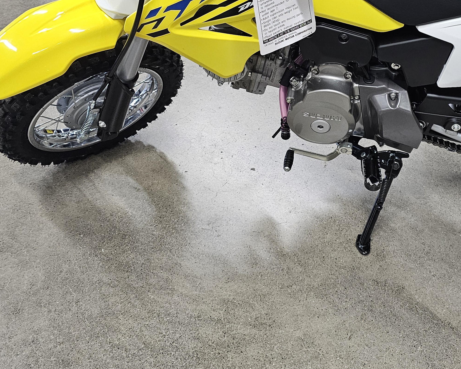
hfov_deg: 40.2
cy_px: 49
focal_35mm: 45
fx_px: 614
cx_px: 334
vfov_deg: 32.1
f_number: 1.7
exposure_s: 1/120
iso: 640
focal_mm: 6.3
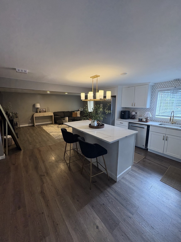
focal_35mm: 14
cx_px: 90
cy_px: 121
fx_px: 98
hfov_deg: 85.7
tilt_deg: -9.5
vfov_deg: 102.1
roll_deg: +1.0
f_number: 2.2
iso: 250
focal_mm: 2.22
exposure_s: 1/120
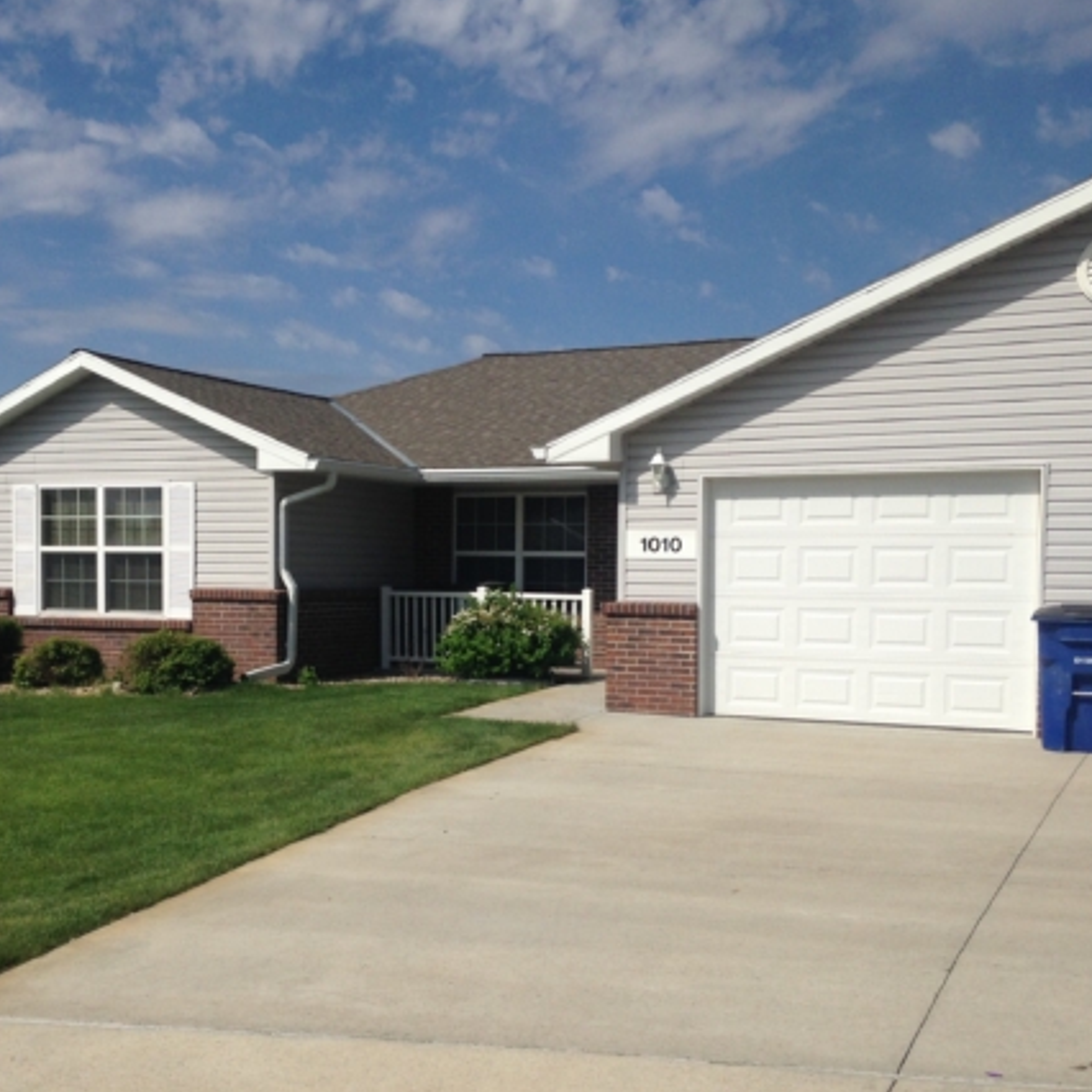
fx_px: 1428
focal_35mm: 40
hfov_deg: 41.8
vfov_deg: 41.9
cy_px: 546
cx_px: 495
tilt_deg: -4.1
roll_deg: -0.9
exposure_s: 1/4184
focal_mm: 4.12
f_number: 2.4
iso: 50
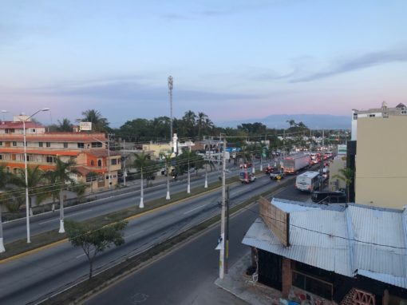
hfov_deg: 63.5
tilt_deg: -5.4
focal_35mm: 28
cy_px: 152
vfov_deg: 49.7
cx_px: 204
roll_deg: +0.3
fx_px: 329
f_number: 1.8
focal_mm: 3.99
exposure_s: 1/30
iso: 20
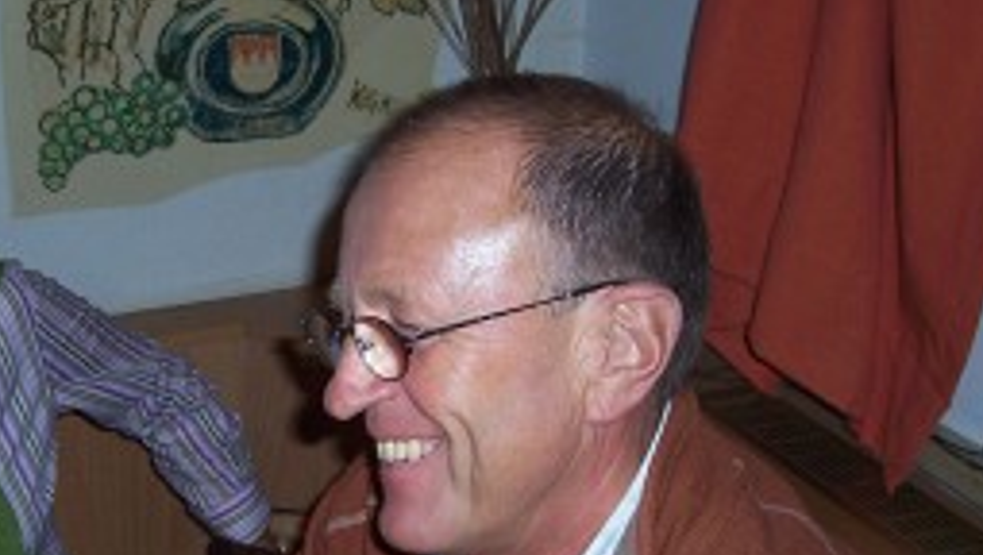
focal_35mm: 58
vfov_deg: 20.6
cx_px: 301
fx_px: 1513
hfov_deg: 35.5
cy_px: 416
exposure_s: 1/60
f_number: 2.7
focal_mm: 5.6
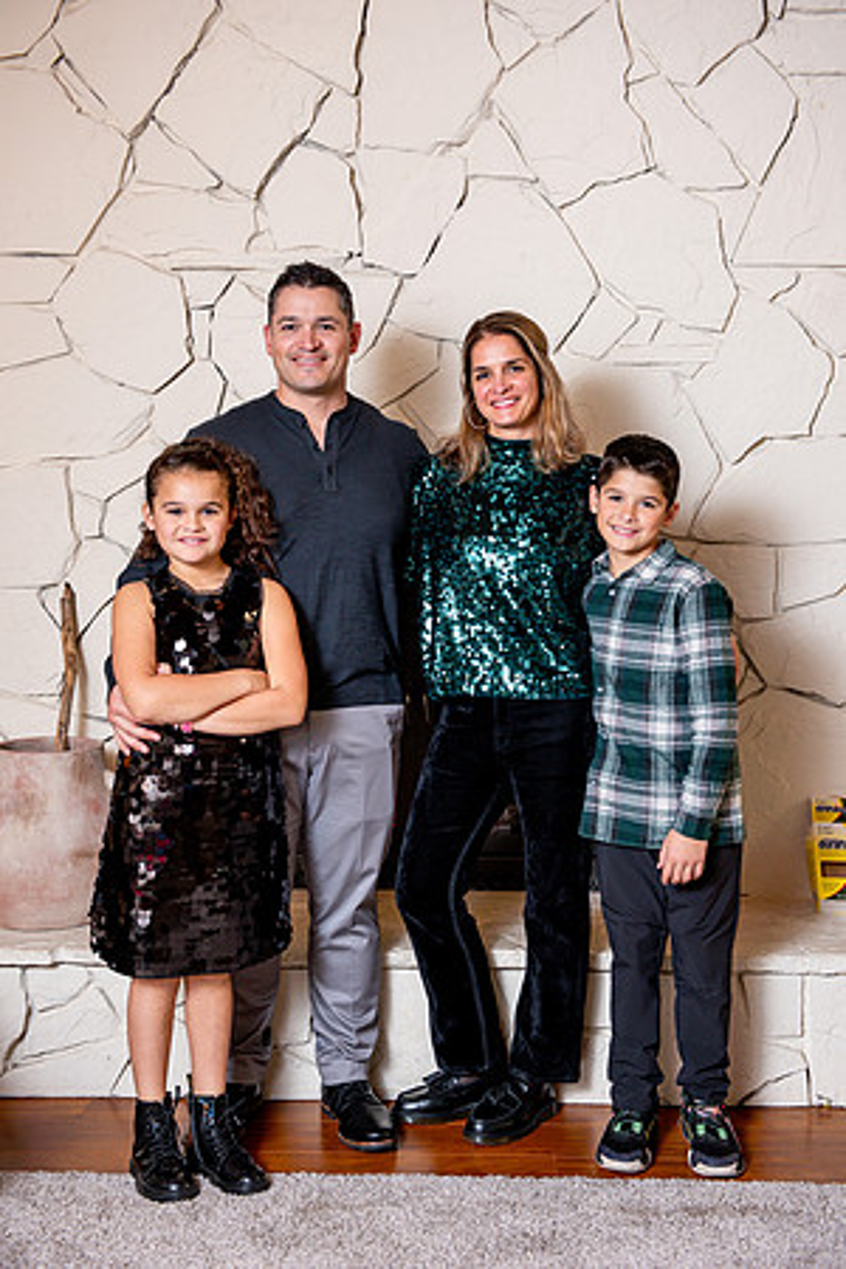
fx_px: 1551
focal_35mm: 44
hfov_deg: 30.5
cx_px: 423
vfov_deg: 44.5
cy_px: 634
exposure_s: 1/200
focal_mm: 44
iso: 500
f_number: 5
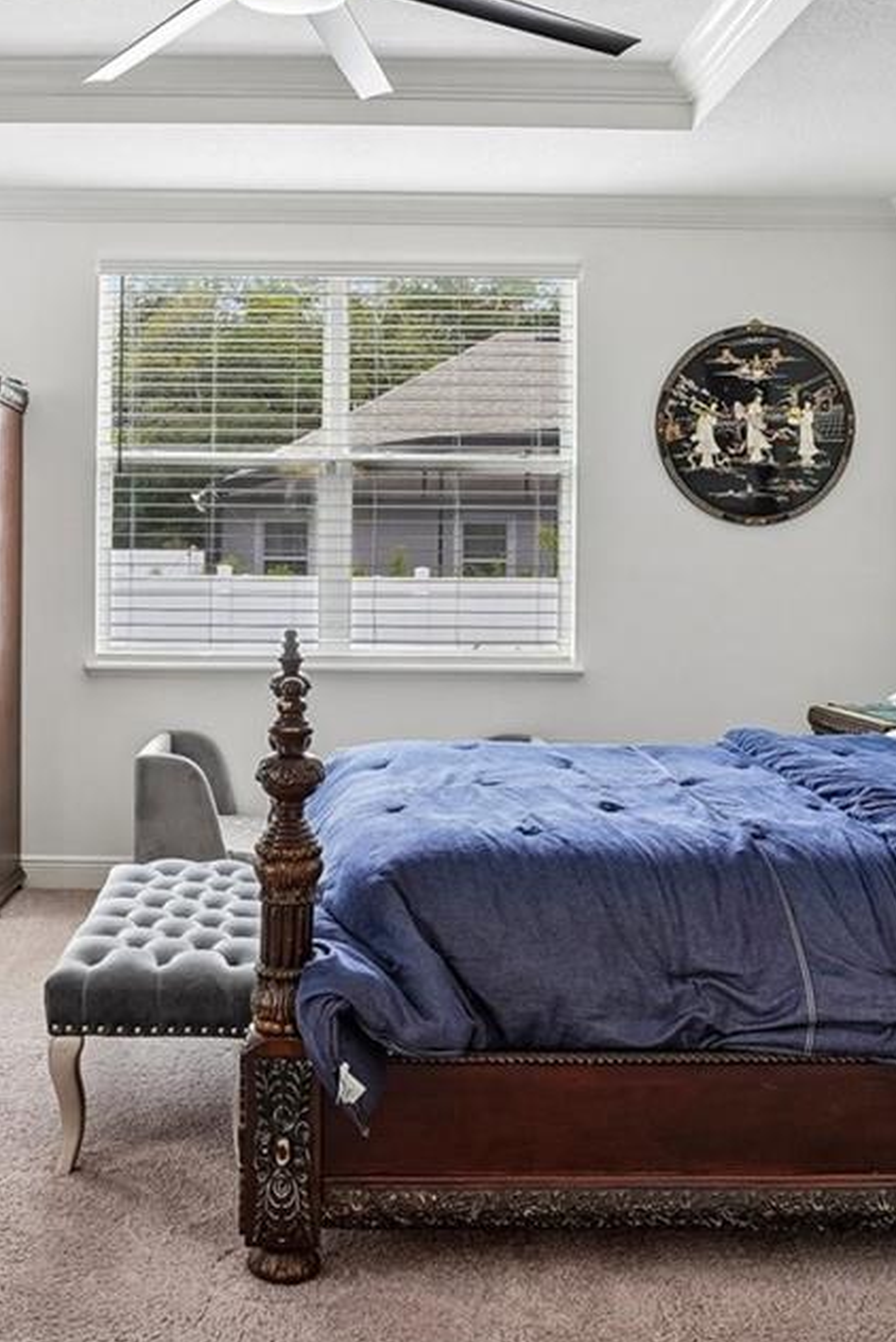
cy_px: 524
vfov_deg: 45.1
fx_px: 1603
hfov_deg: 31.0
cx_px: 301
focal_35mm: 43
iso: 400
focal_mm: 17
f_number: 9
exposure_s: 1/25
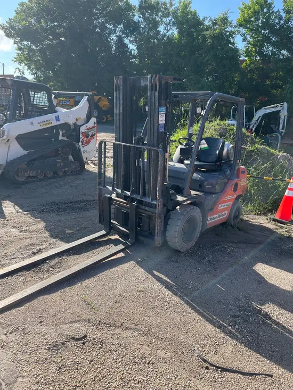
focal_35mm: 26
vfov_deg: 67.3
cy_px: 195
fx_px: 293
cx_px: 146
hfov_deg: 53.1
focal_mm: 5.1
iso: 50
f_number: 1.6
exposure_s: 1/1372
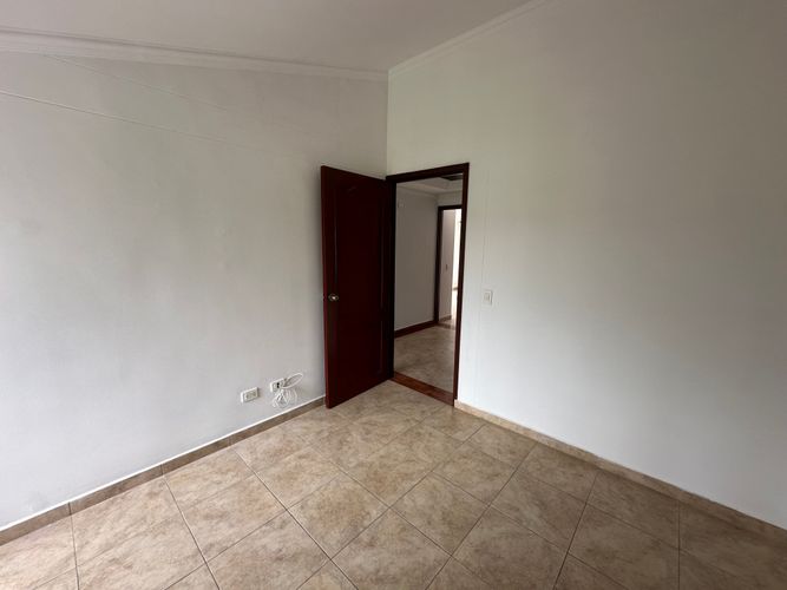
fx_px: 318
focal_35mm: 14
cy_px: 295
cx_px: 394
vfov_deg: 85.7
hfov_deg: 102.1
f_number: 2.2
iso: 80
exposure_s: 1/99
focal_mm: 2.22
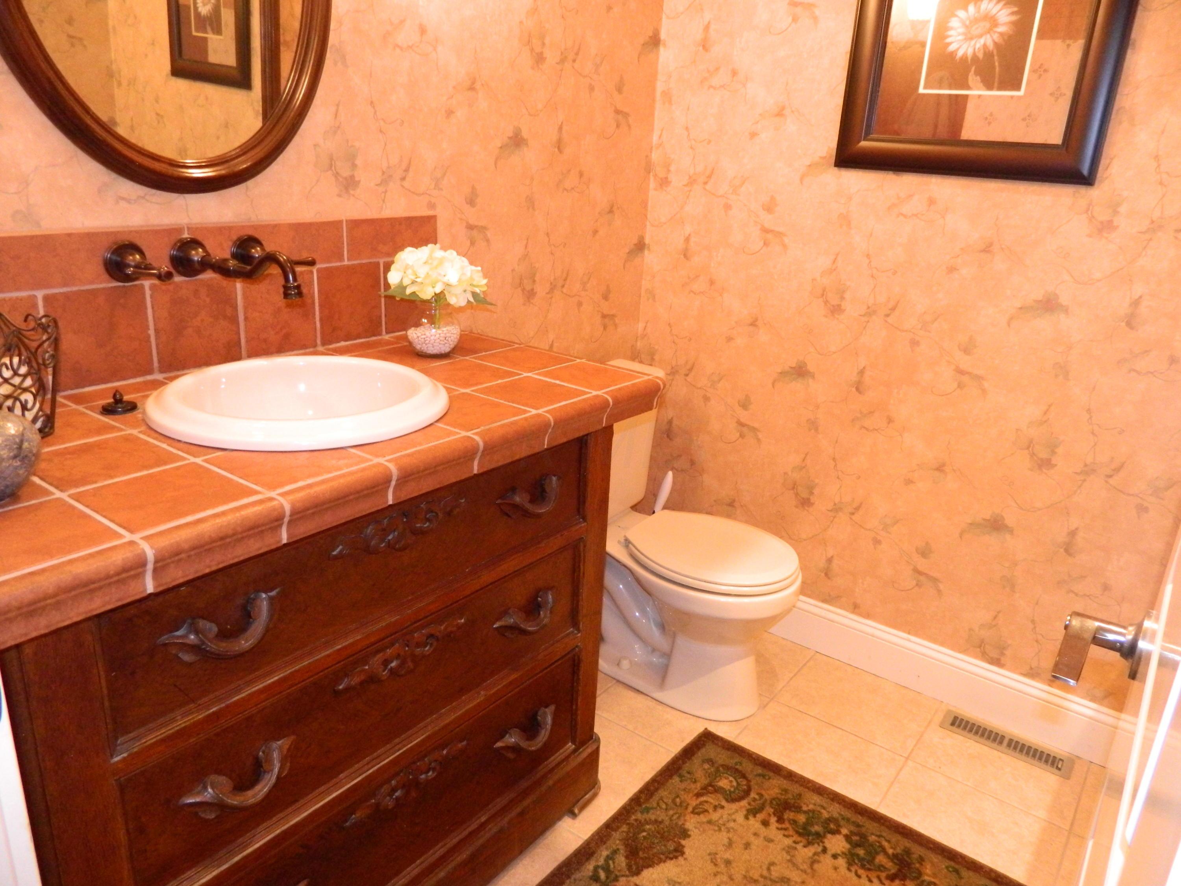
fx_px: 853
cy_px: 443
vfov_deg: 54.9
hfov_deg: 69.4
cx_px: 590
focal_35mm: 25
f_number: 3.1
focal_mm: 4.5
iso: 400
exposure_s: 1/25
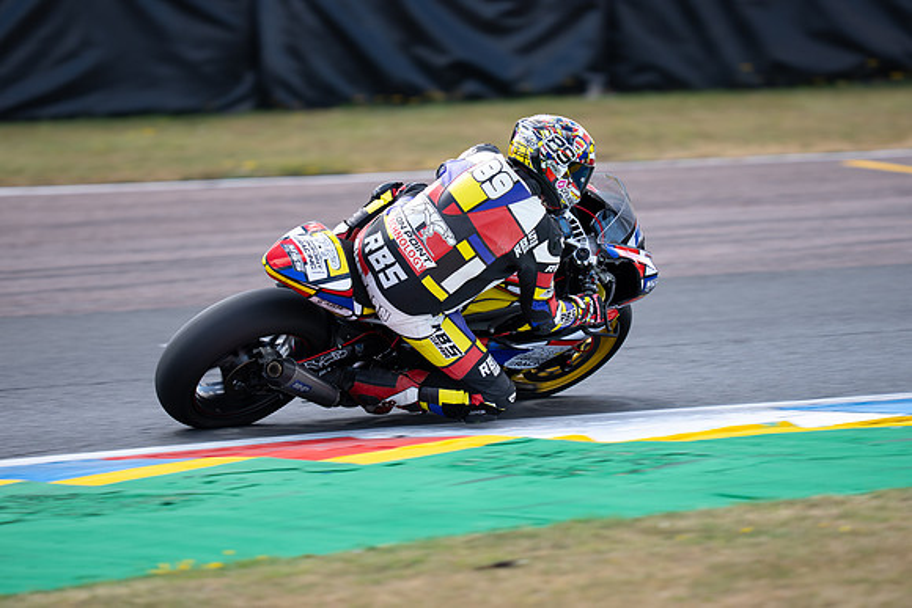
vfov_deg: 3.0
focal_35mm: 455
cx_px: 427
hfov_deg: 4.5
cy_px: 346
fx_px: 11533
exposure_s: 1/500
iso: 64
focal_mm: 400
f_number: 2.8
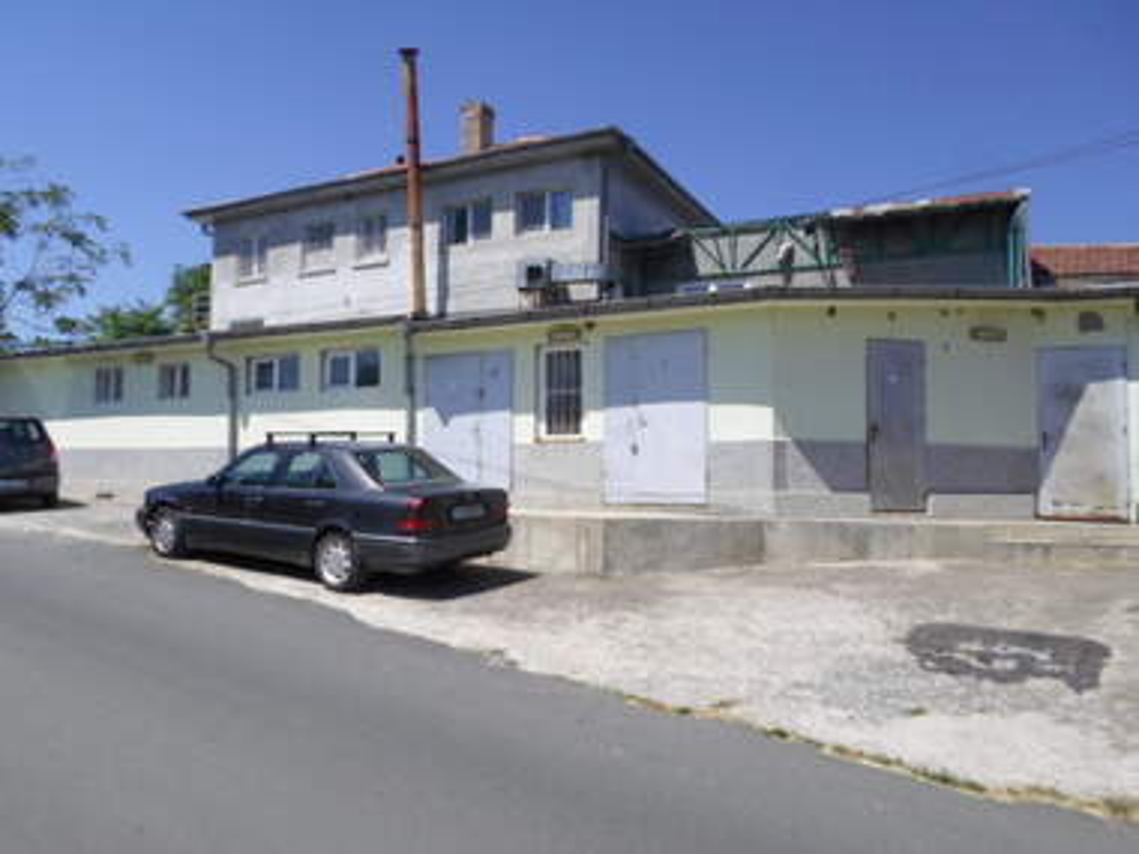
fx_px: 823
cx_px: 570
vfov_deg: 54.9
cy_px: 427
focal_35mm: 25
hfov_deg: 69.4
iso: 80
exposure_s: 1/2000
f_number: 2.5
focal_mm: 4.5
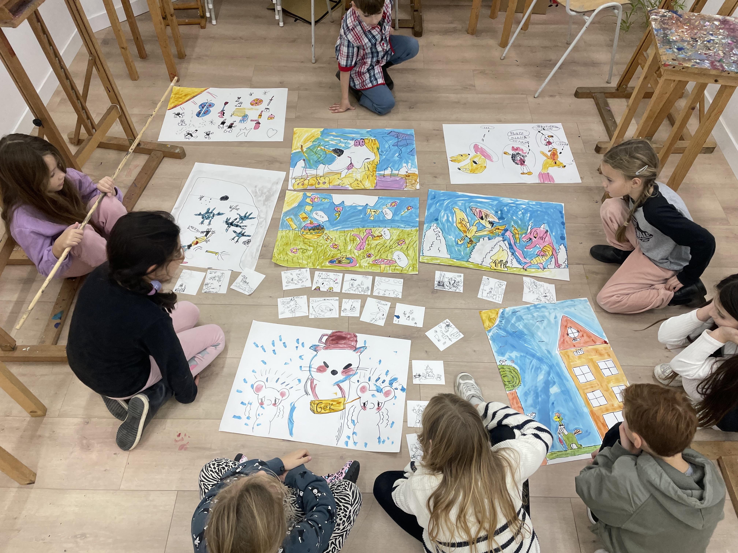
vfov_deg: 53.1
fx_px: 554
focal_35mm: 26
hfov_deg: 67.3
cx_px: 369
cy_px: 276
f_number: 1.6
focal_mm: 4.2
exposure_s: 1/100
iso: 80
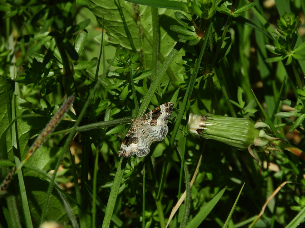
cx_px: 152
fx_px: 7050
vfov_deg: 1.9
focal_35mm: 800
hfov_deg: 2.5
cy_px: 114
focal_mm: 143.3
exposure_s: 1/800
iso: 100
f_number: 5.6
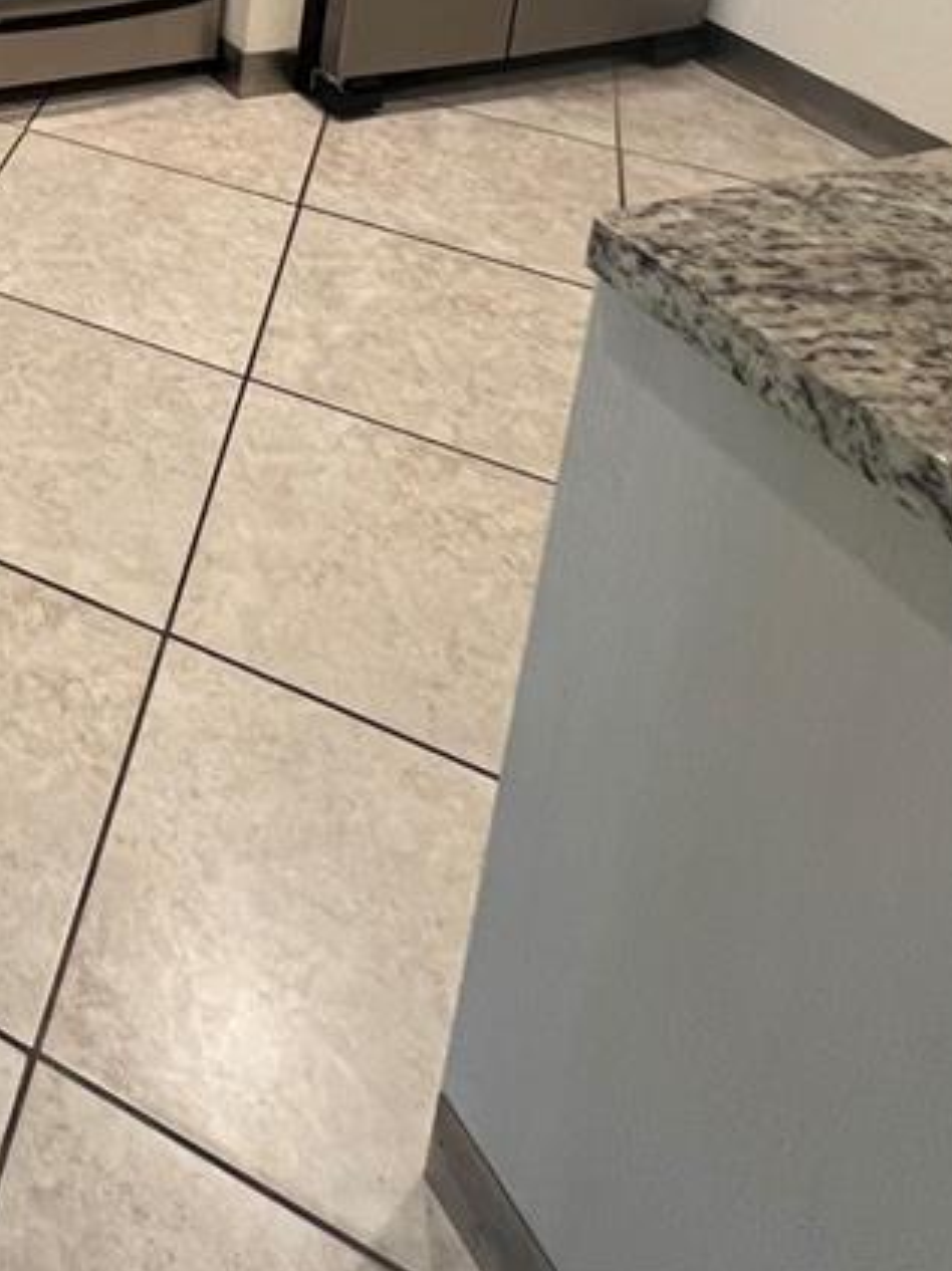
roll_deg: +0.3
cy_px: -289
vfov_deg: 36.9
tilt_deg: -15.0
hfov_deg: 30.2
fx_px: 1358
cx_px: -298
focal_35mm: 37
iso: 125
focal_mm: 1.57
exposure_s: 1/60
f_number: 1.8
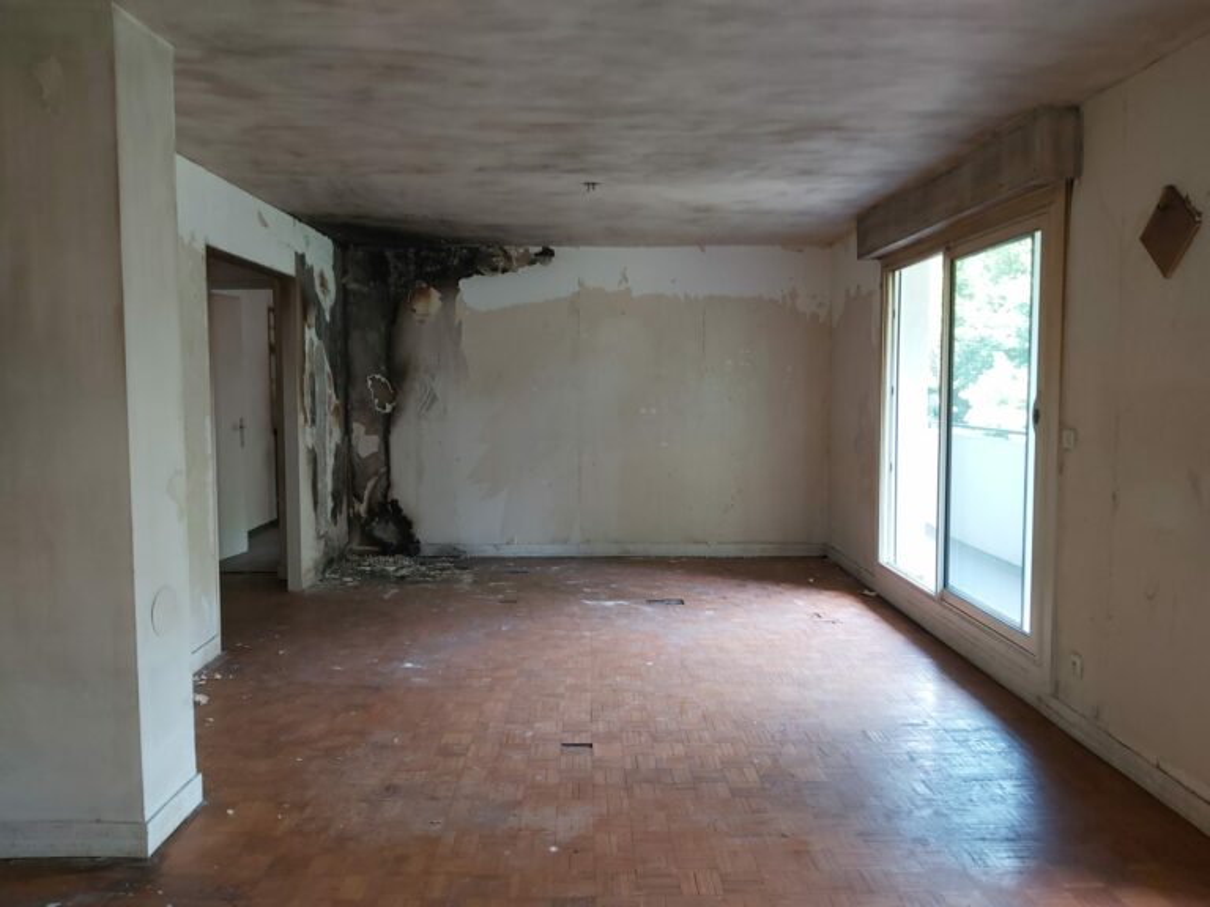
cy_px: 454
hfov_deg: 67.3
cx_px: 605
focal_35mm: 26
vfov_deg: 53.1
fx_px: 909
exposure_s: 1/50
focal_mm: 3.92
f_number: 1.7
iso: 100
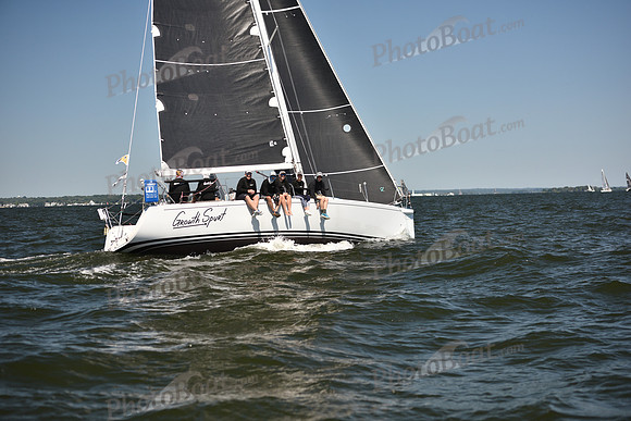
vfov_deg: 19.5
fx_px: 1227
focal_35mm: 70
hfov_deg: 28.8
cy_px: 210
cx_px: 316
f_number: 3.2
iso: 250
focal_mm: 70
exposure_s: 1/1600
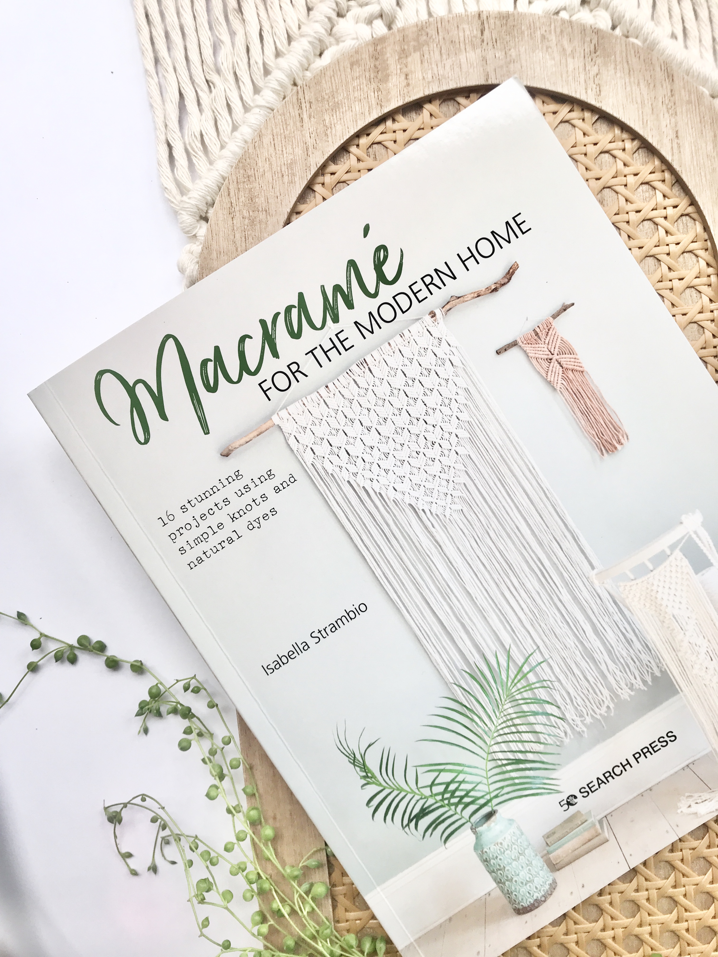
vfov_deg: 63.4
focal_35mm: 28
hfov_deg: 49.7
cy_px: 478
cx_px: 359
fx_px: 774
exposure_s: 1/100
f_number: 1.8
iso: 20
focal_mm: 3.99
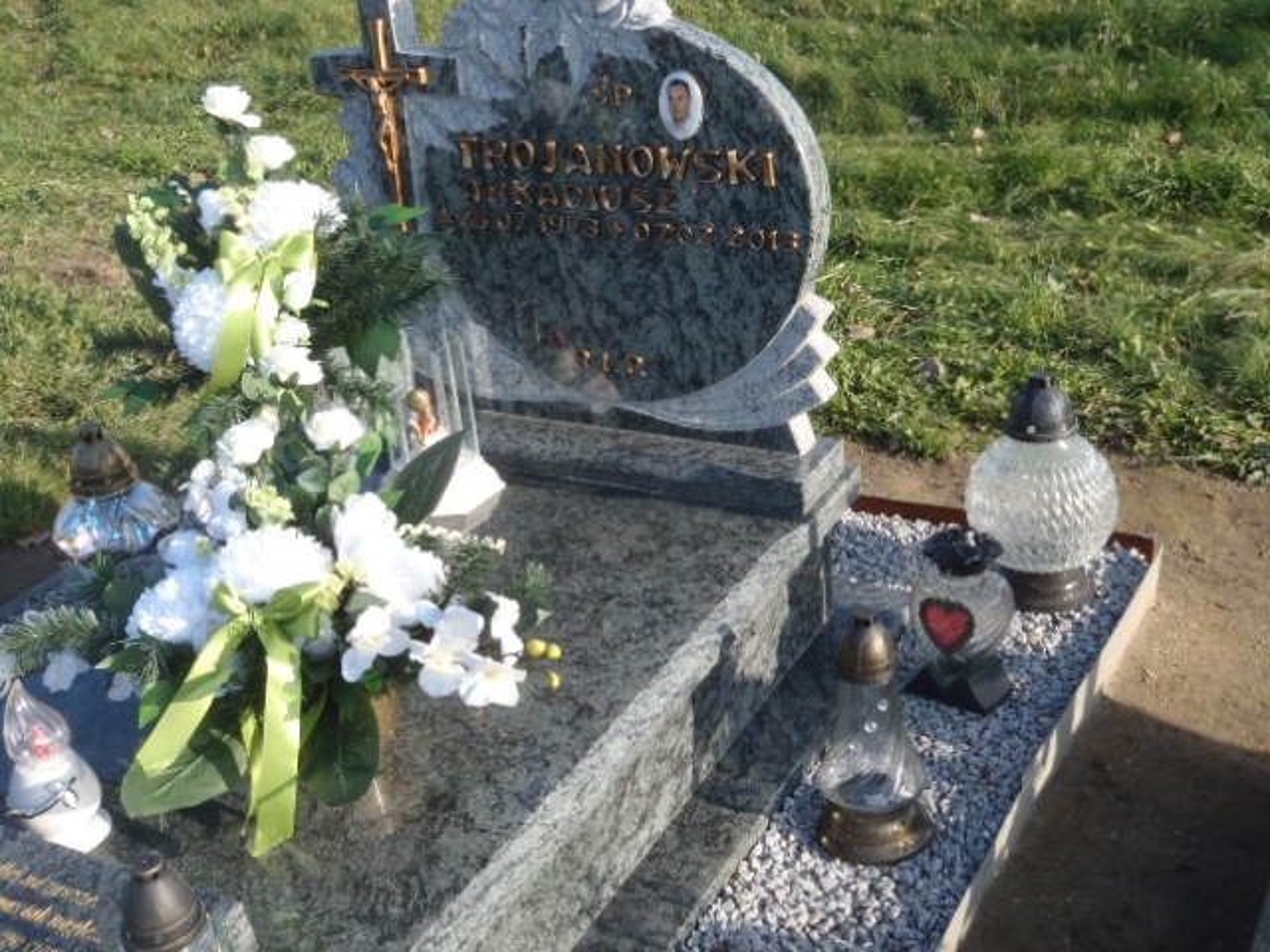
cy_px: 476
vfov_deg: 34.3
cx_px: 635
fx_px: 1541
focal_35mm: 42
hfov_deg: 44.8
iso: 64
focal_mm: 7.57
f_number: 5
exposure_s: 1/160
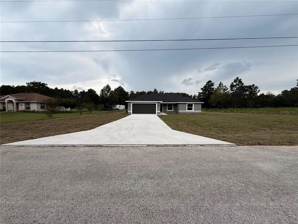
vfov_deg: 85.7
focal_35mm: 14
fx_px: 121
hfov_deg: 102.1
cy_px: 112
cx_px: 149
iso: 50
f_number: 2.2
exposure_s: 1/830
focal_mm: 2.22
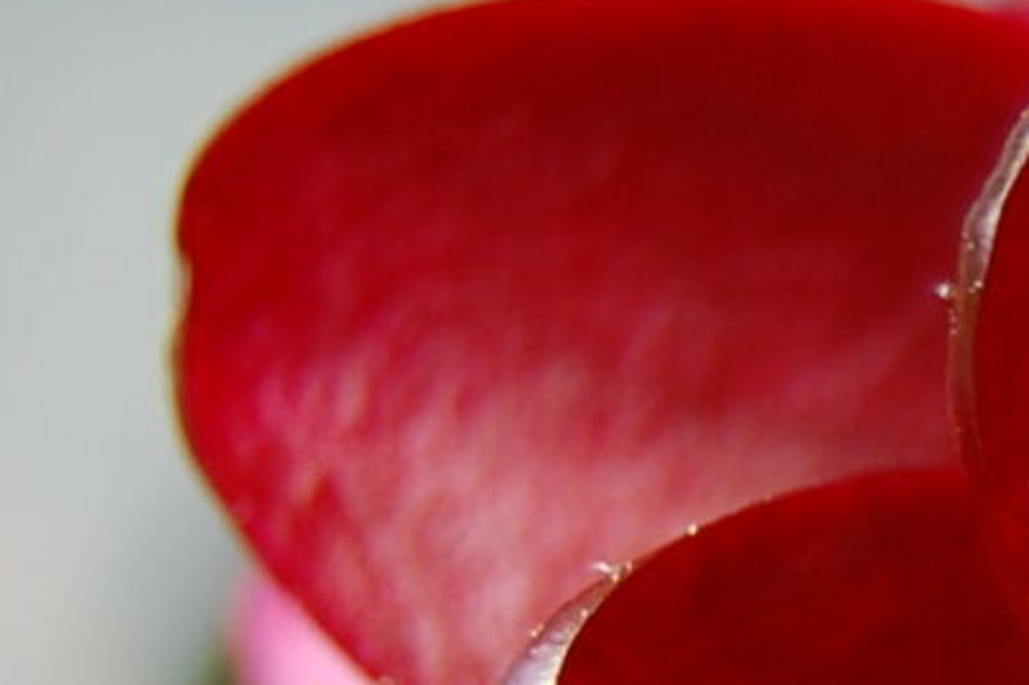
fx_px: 11400
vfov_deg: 3.4
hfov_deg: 5.0
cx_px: 2387
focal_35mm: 399
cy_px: 851
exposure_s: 1/125
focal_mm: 42
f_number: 5.6
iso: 250
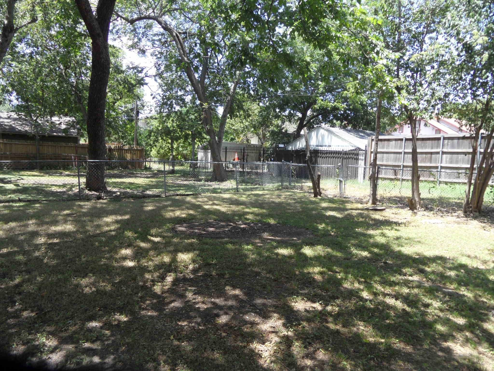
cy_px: 186
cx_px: 247
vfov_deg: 56.8
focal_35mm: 24
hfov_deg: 71.6
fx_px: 343
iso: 80
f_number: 3.2
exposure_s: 1/250
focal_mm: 3.9
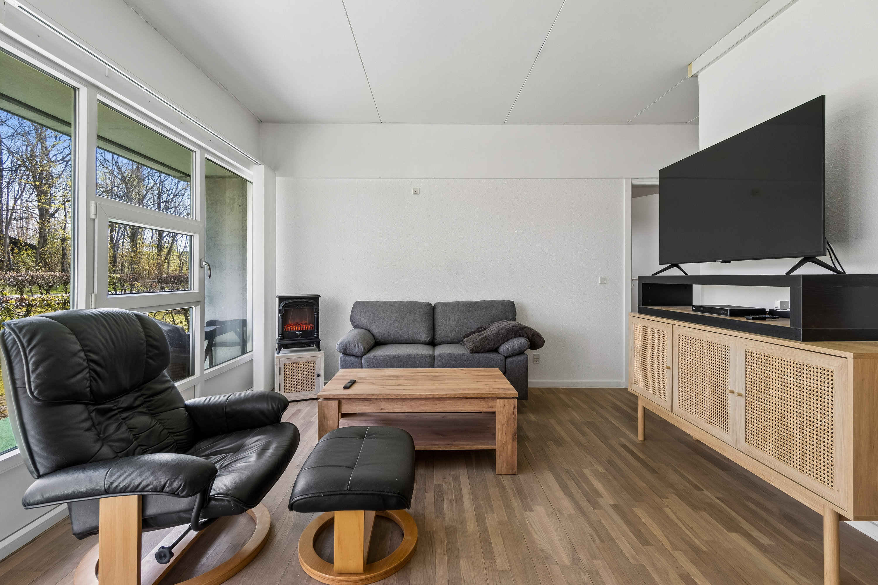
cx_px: 439
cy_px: 292
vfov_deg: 77.3
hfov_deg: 100.4
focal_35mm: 15
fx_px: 366
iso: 200
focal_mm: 10
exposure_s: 1/20
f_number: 8
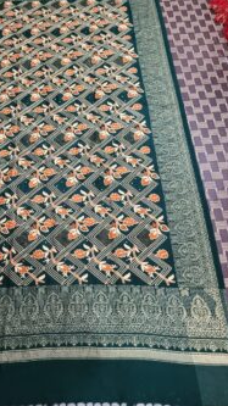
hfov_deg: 34.1
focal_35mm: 34
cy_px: 182
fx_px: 366
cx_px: 66
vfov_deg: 57.9
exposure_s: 1/50
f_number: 1.8
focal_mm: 5.4
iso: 640
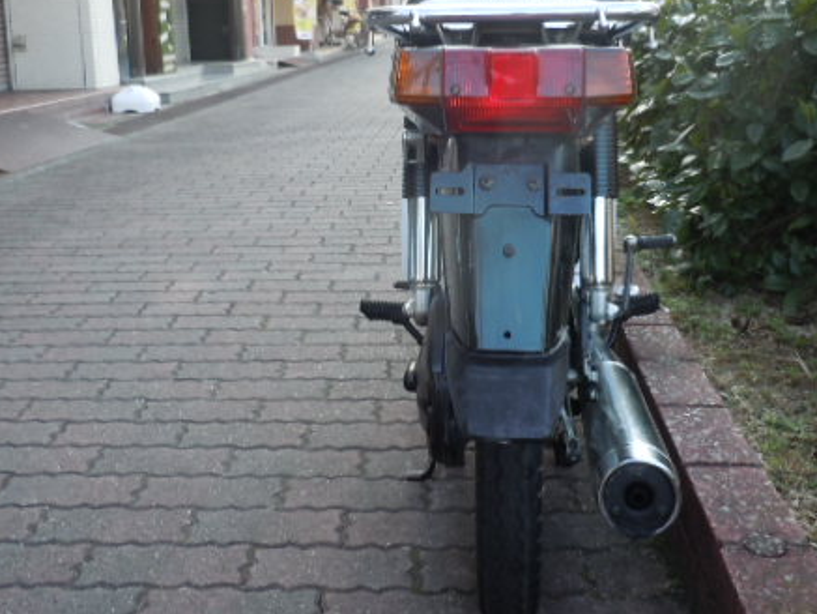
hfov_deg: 45.7
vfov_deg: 34.8
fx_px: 968
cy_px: 198
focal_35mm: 41
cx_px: 432
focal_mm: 5
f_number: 3.7
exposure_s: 1/80
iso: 100
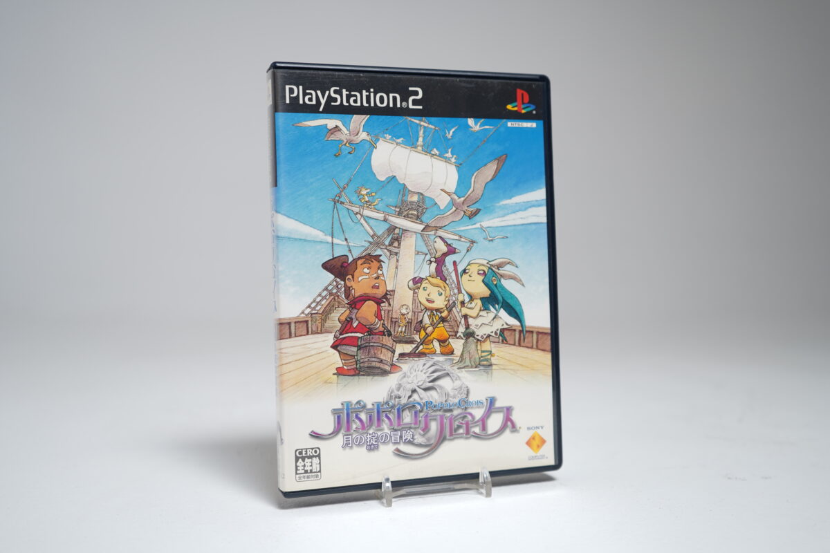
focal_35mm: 36
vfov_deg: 36.9
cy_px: 276
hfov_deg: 53.1
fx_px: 830
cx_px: 415
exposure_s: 1/6
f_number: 4
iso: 64
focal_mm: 36
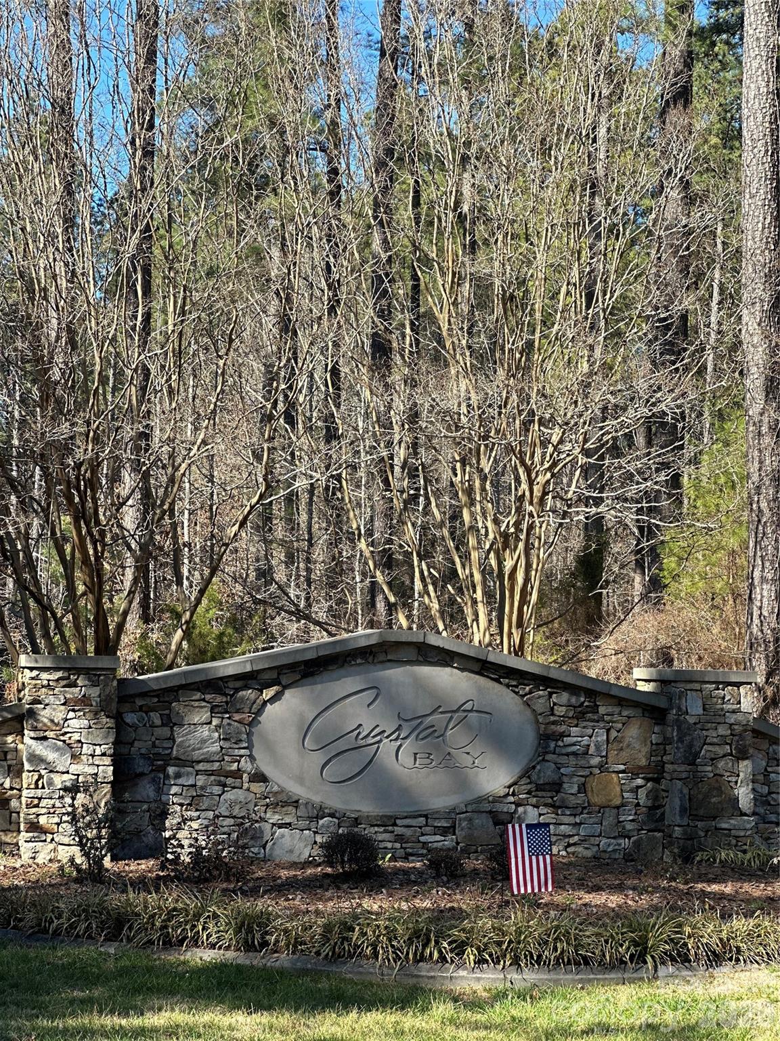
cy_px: 520
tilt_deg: +4.8
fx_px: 2313
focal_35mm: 77
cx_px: 390
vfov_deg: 25.3
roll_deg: -2.4
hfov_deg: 19.1
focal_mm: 9
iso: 25
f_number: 2.8
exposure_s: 1/174
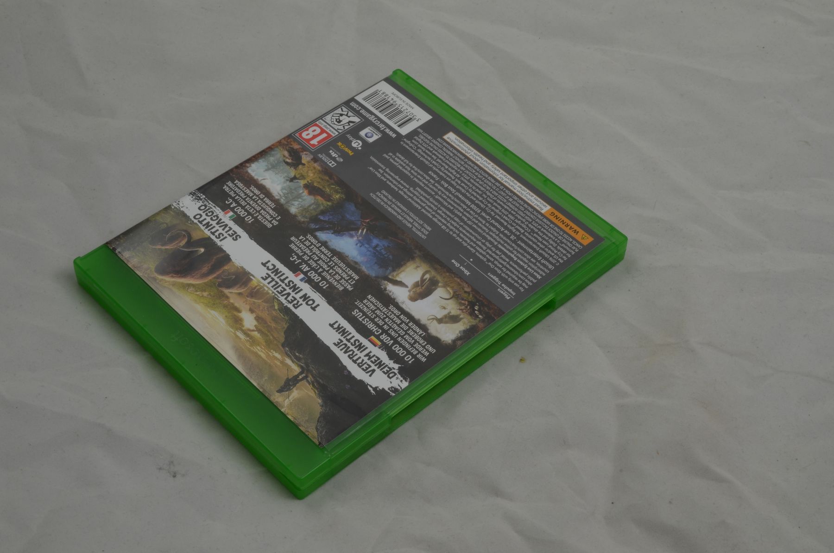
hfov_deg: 33.5
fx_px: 1387
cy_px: 276
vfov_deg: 22.5
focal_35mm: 60
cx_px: 417
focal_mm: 40
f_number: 20
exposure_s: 1/3
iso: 100
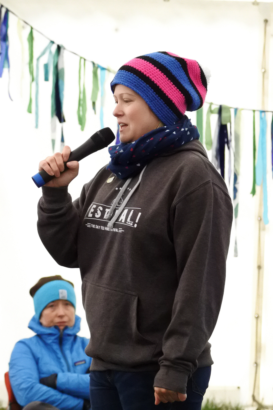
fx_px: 2150
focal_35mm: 189
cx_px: 136
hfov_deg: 7.3
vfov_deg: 10.9
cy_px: 205
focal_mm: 70
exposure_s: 1/1250
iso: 6400
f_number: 4.5
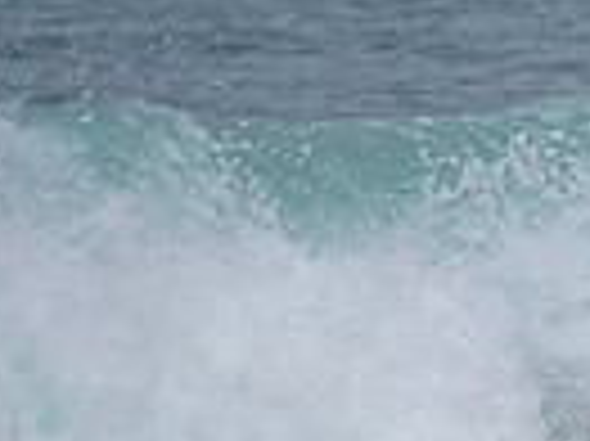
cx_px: 1270
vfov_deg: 0.7
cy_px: 344
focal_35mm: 2128
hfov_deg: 0.9
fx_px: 36237
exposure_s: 1/2000
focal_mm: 500
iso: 200
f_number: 5.6
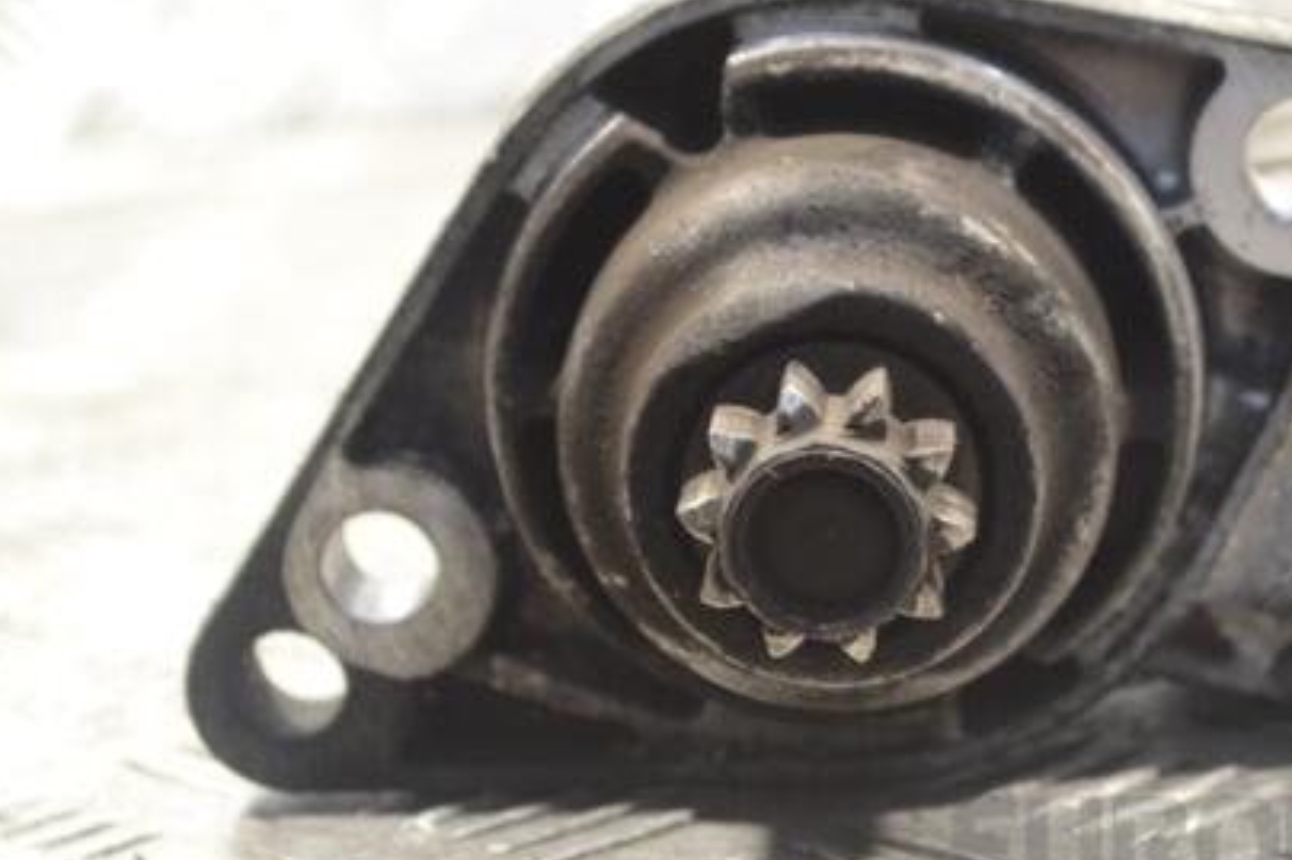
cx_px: 892
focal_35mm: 107
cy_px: 419
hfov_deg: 19.0
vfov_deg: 12.8
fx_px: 3838
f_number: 5.3
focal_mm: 48
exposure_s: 1/30
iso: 1000
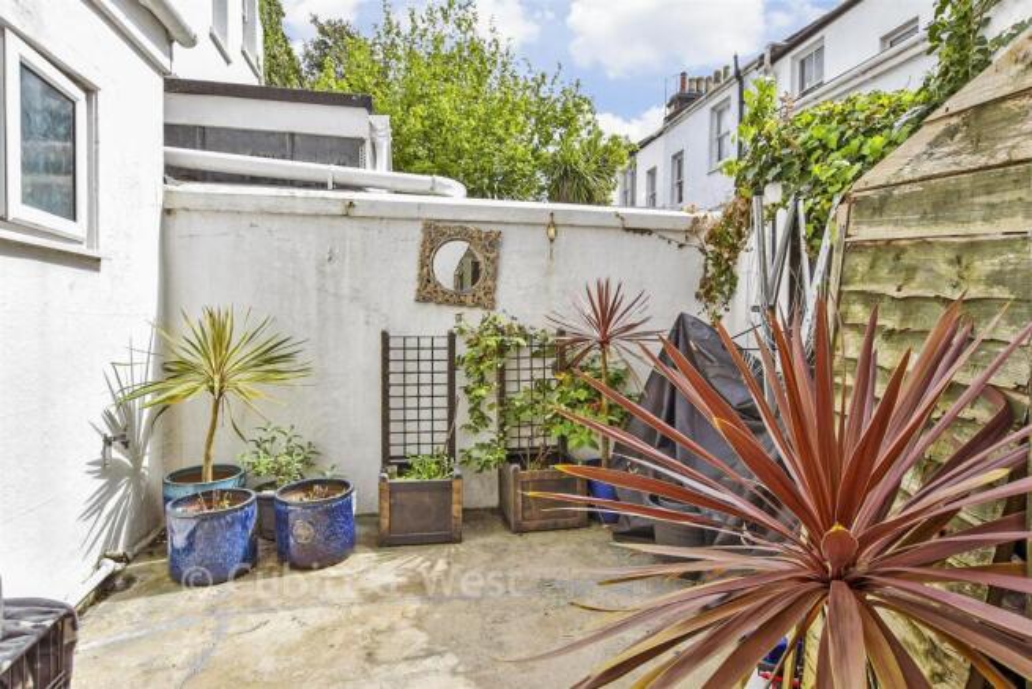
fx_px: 545
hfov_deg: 86.9
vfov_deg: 64.6
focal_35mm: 19
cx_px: 516
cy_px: 344
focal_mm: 13
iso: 400
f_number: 8
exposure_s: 1/320
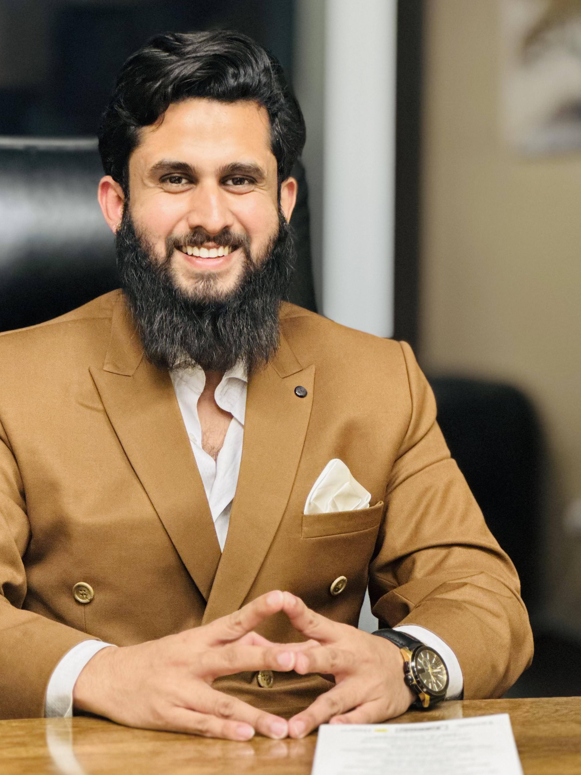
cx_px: 194
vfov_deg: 18.5
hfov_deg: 13.9
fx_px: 2372
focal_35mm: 106
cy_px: 378
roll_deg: -0.9
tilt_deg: -3.2
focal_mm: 9
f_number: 2.8
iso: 400
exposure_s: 1/35
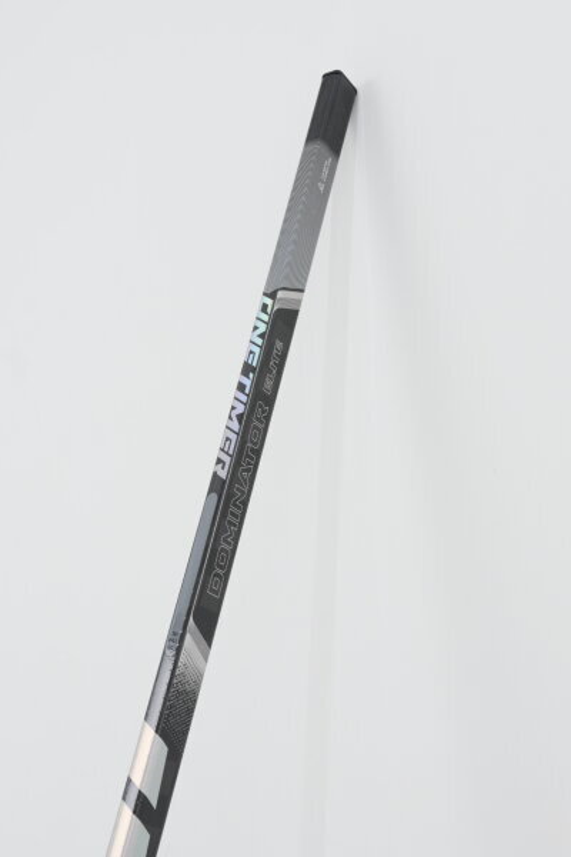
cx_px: 286
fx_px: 1142
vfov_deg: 41.1
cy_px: 428
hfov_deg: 28.1
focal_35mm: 48
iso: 100
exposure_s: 1/160
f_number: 6.3
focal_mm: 32
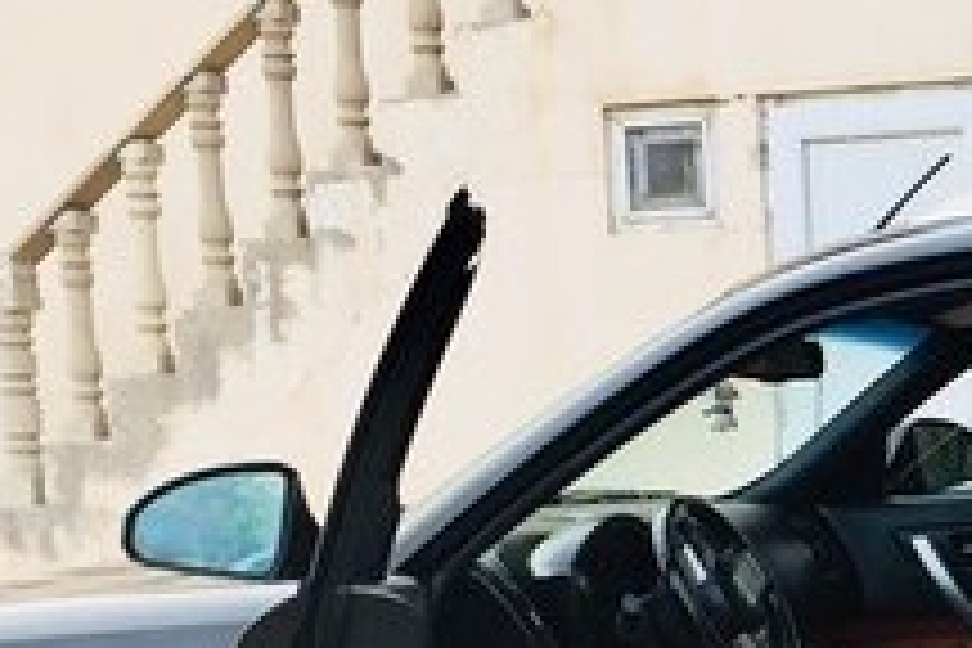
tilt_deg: -7.5
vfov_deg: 14.3
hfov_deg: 20.8
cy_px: 812
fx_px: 2484
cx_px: 1143
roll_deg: +0.6
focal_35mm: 92
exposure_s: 1/243
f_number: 2.2
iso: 32
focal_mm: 4.15
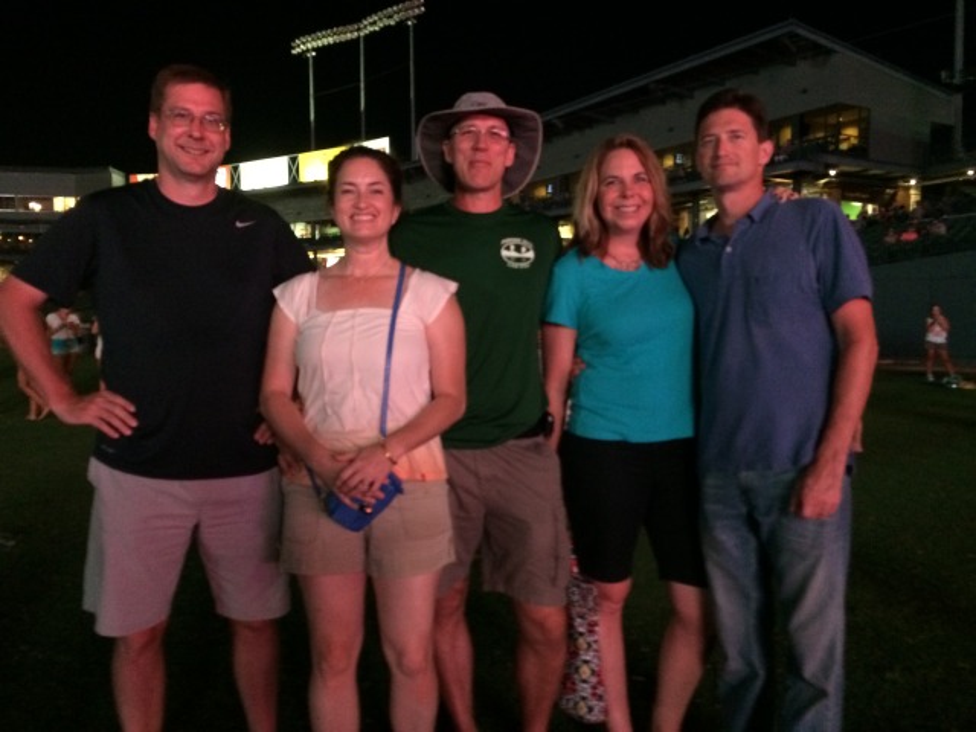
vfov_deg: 48.2
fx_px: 818
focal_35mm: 29
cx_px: 488
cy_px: 366
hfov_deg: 61.7
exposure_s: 1/15
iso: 400
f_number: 2.2
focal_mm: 4.15
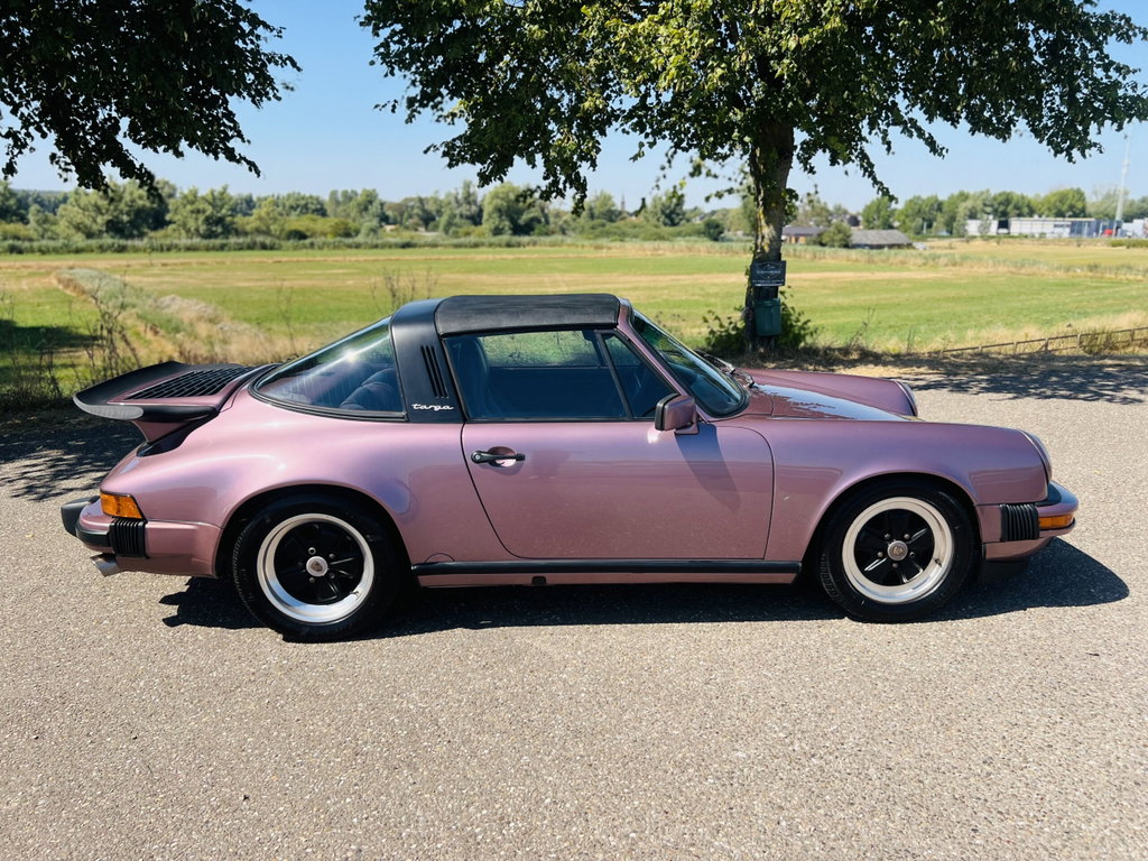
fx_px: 862
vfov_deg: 53.1
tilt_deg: -13.4
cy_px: 430
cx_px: 574
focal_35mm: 26
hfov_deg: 67.3
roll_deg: +0.9
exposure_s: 1/3077
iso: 50
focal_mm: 5.7
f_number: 1.5
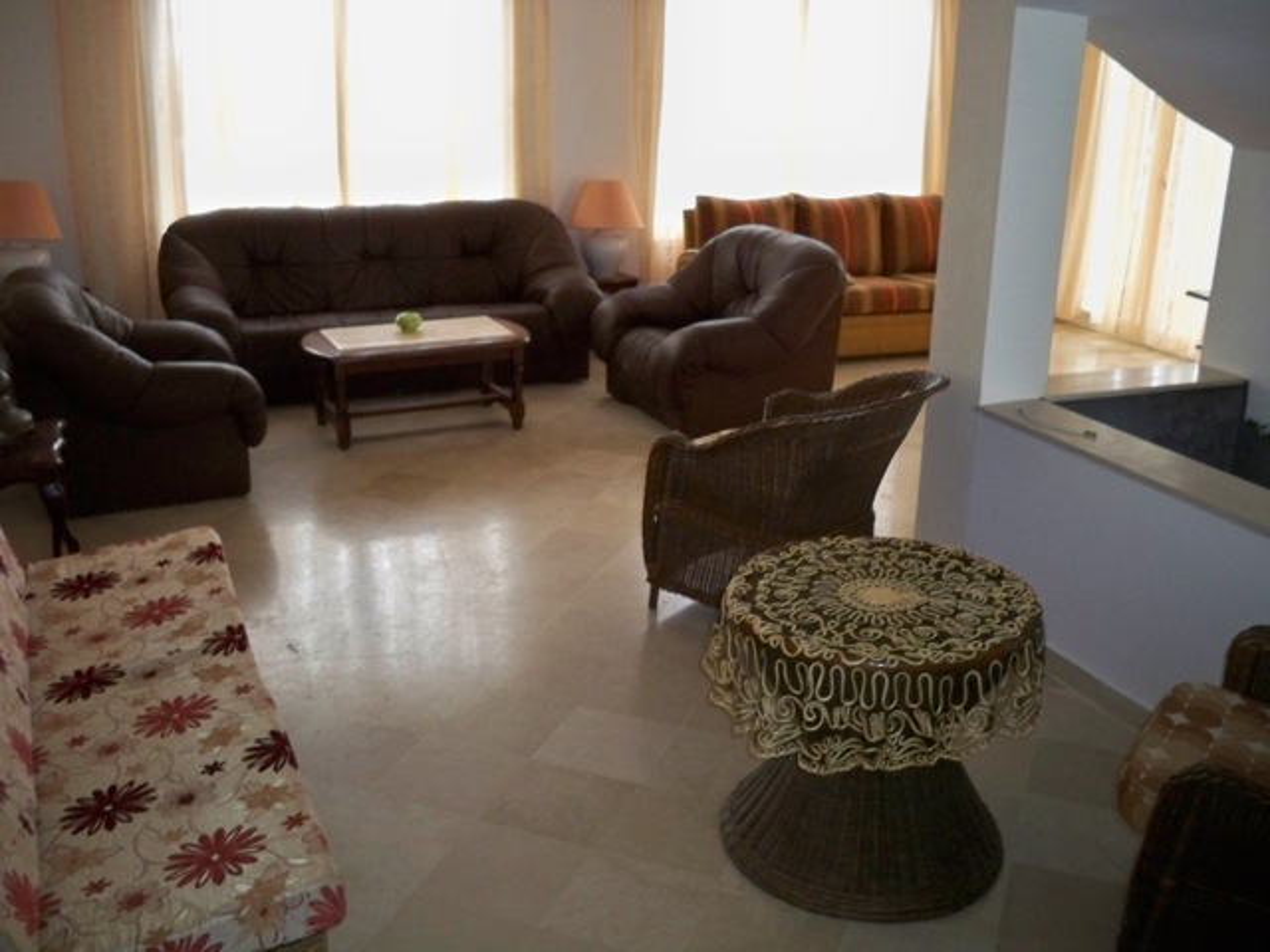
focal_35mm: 35
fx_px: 1284
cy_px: 476
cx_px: 635
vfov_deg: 40.7
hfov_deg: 52.6
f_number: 3.1
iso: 400
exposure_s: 1/60
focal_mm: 6.3
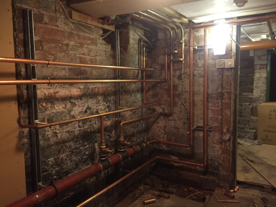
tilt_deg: -5.9
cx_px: 138
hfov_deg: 61.7
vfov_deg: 48.2
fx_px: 231
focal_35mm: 29
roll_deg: +0.0
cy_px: 104
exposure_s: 1/17
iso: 320
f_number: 2.2
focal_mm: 4.15
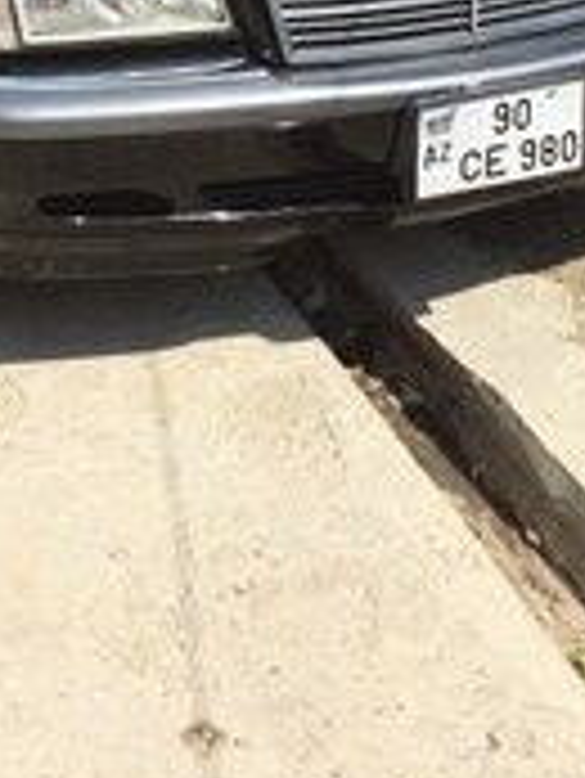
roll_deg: +0.6
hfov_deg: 17.6
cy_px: -94
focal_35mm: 83
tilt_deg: -17.6
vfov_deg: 22.2
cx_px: 104
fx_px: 1868
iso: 32
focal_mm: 4.15
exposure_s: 1/1709
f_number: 2.2
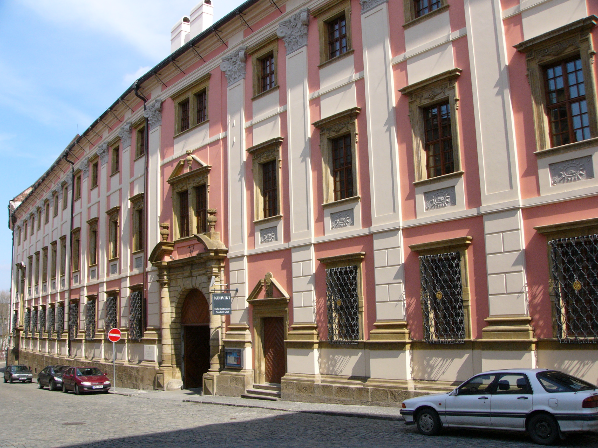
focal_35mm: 36
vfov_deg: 39.7
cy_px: 224
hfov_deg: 51.4
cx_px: 299
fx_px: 622
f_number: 5.2
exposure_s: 1/500
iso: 100
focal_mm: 6
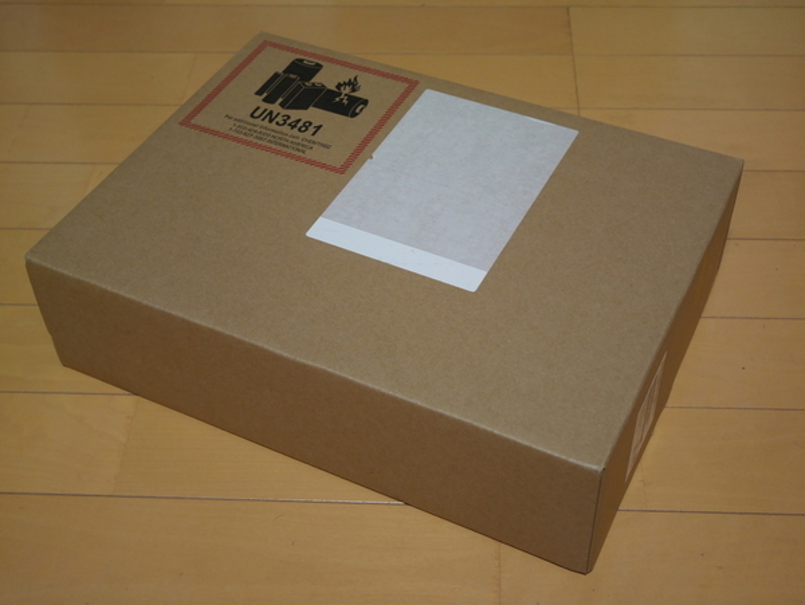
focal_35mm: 50
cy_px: 302
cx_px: 402
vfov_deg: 29.1
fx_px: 1164
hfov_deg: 38.2
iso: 800
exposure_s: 1/40
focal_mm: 25
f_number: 5.1
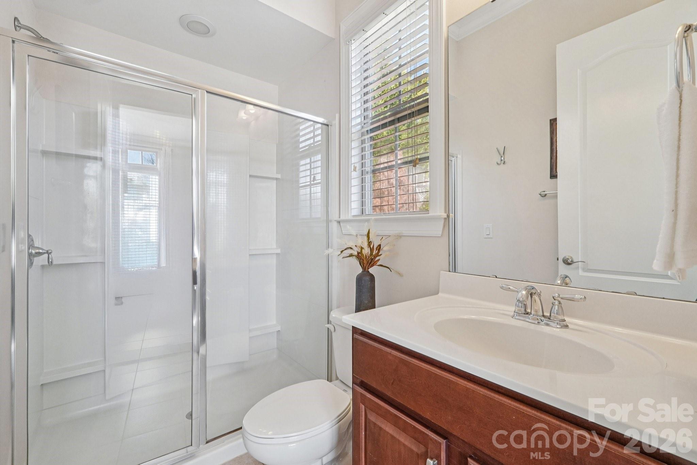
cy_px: 232
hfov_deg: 100.4
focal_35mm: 15
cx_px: 348
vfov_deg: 77.3
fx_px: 290
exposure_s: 1/20
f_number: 8
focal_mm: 10
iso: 400
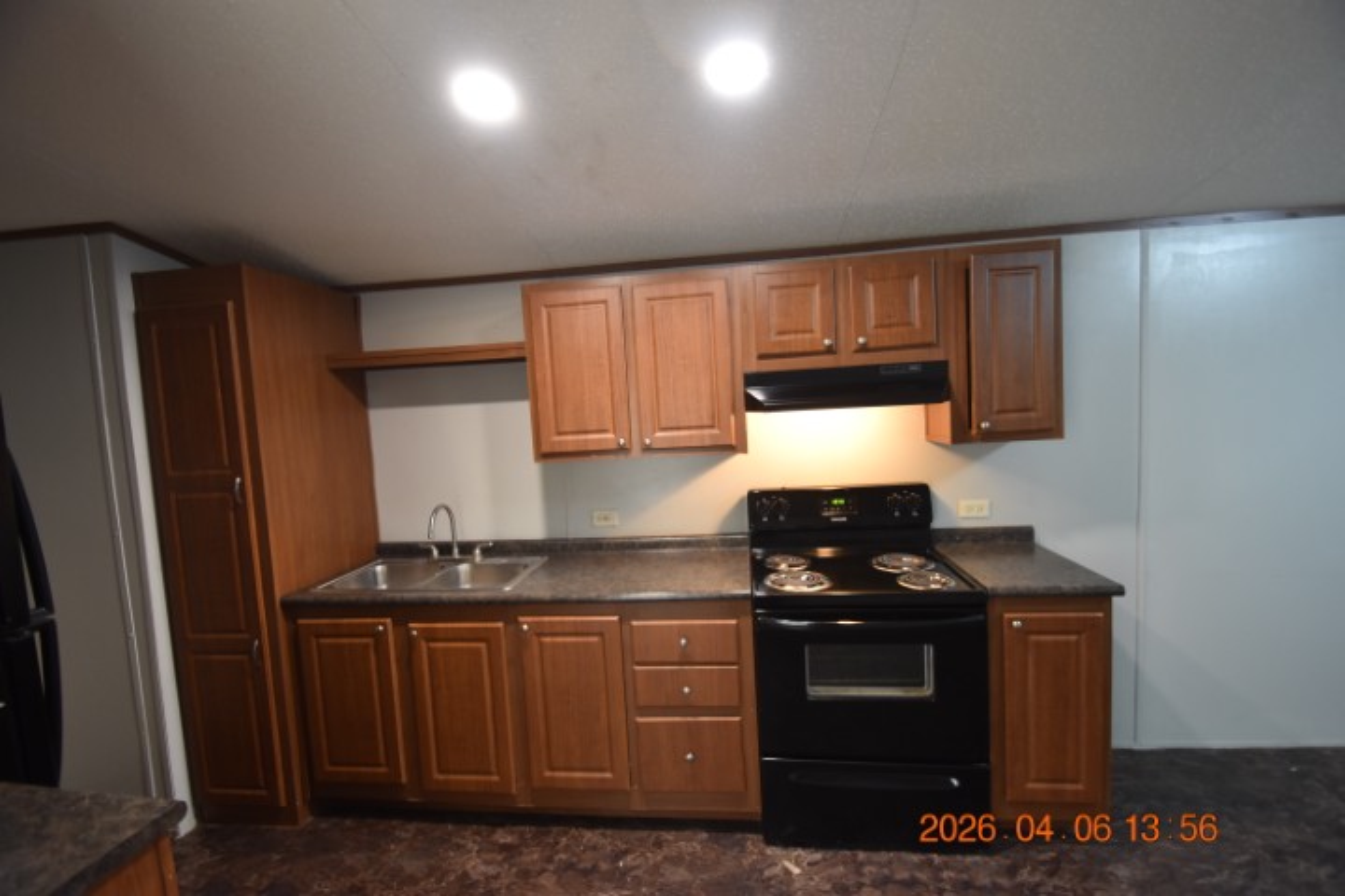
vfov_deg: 77.3
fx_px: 560
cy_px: 448
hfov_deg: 100.4
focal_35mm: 15
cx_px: 672
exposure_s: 1/30
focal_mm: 10
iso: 800
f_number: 3.5
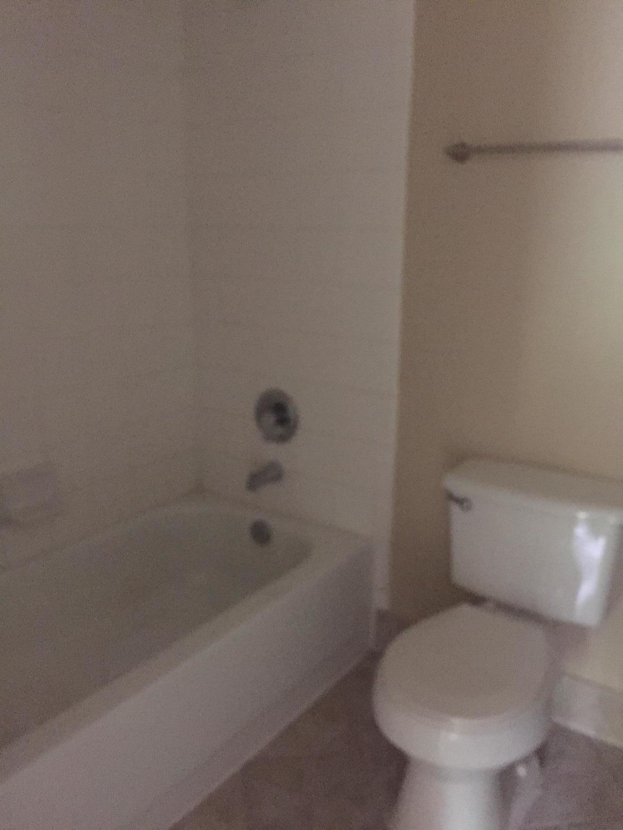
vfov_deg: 61.7
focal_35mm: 29
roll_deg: -0.3
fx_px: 696
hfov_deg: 48.2
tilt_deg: -18.3
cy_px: 415
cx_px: 312
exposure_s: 1/15
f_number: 2.2
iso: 500
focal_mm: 4.15
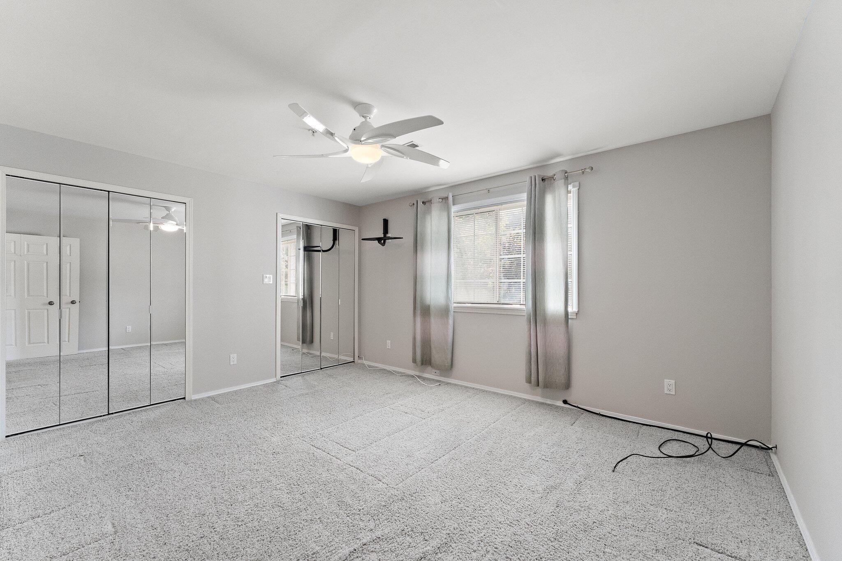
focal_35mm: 14
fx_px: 327
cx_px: 421
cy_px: 280
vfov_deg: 81.2
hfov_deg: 104.3
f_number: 8
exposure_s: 1/13
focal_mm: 14
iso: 3200
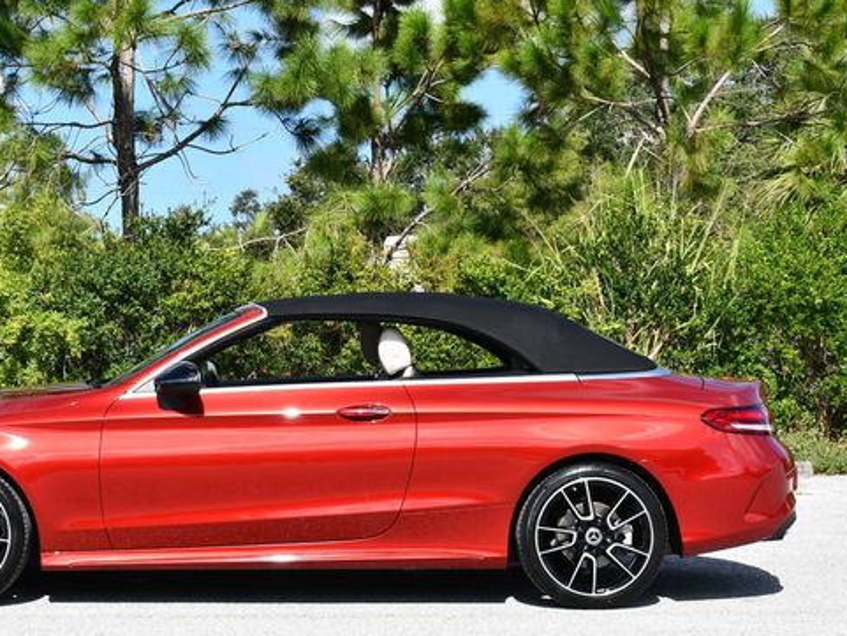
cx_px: 306
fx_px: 2129
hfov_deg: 22.4
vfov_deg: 17.0
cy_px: 322
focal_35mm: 87
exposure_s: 1/250
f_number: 8
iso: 100
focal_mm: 34
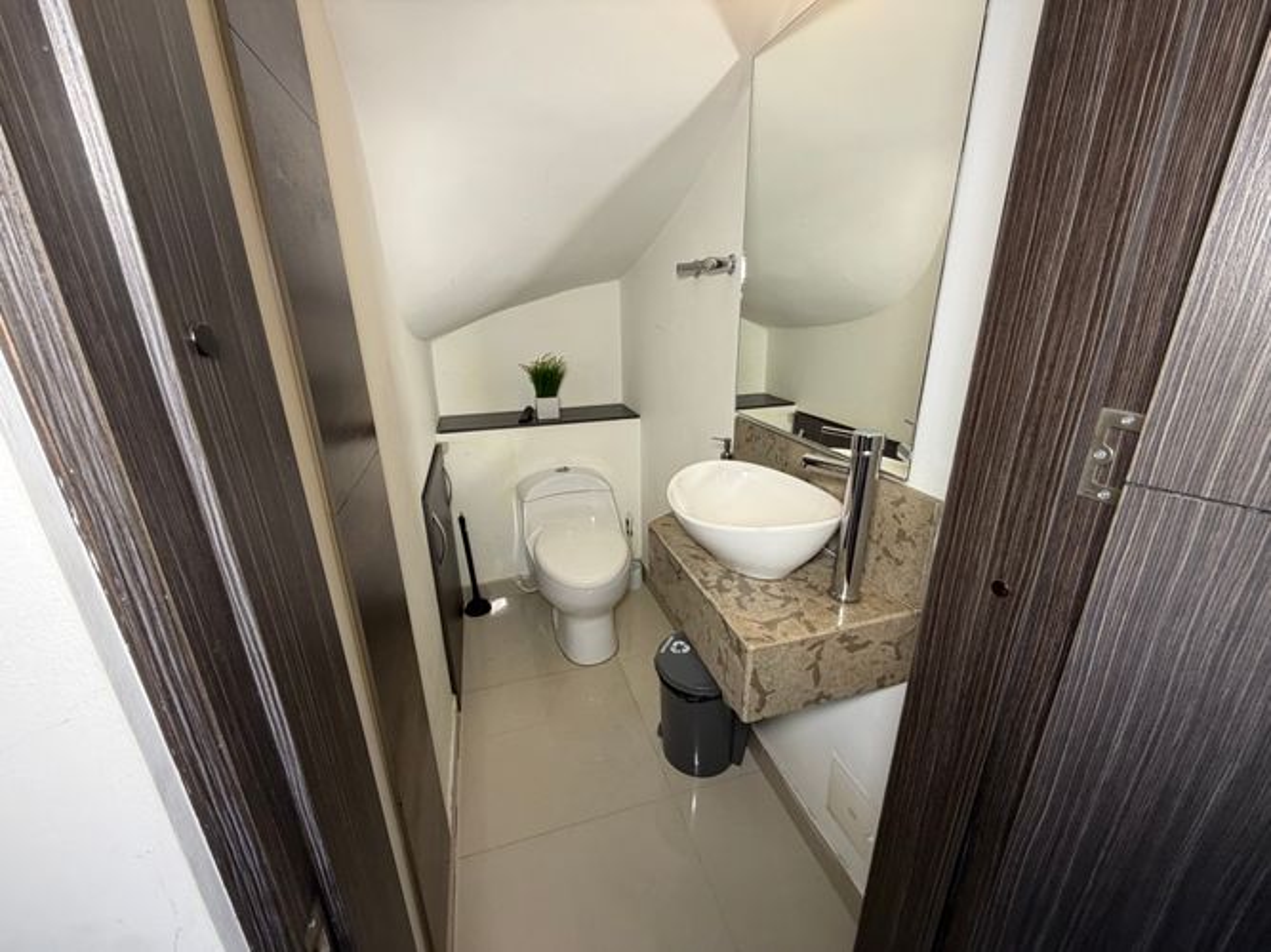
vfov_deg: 85.7
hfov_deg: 102.1
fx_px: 514
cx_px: 636
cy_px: 476
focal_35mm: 14
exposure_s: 1/120
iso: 160
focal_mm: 2.22
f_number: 2.2
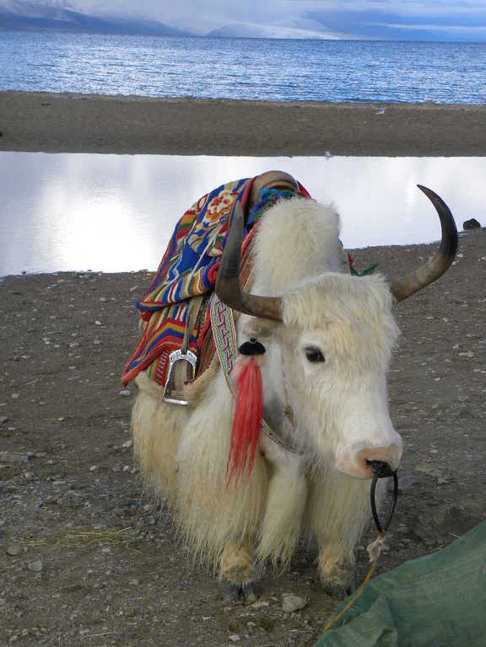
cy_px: 324
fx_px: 1591
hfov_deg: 17.4
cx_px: 243
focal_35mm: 85
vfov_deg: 23.0
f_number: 5
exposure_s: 1/233
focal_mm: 15.1
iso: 64
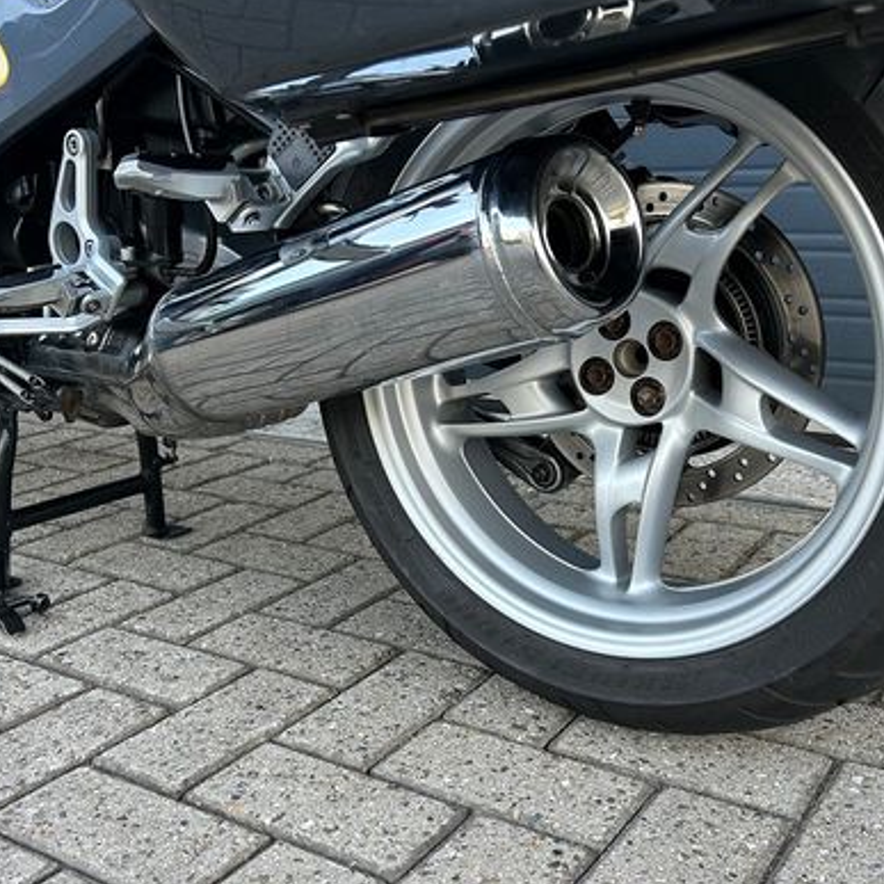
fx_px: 1098
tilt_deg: -12.7
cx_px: 427
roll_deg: +1.5
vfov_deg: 43.8
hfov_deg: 43.9
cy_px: 484
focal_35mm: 38
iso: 40
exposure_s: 1/192
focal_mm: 5.7
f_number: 1.5
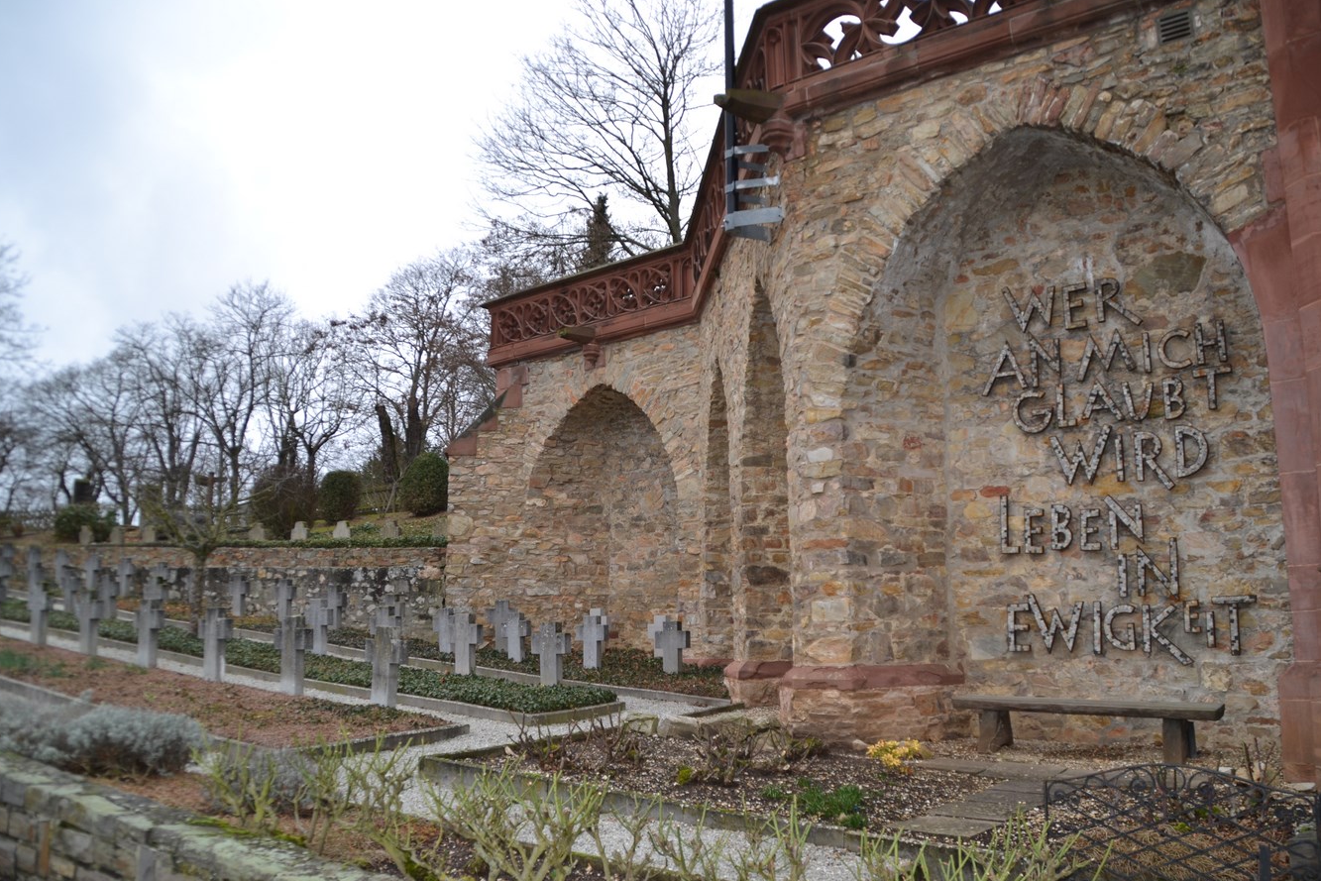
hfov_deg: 65.5
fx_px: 1027
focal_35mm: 28
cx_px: 670
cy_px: 434
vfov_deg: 46.4
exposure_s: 1/125
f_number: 4
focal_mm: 18
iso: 125
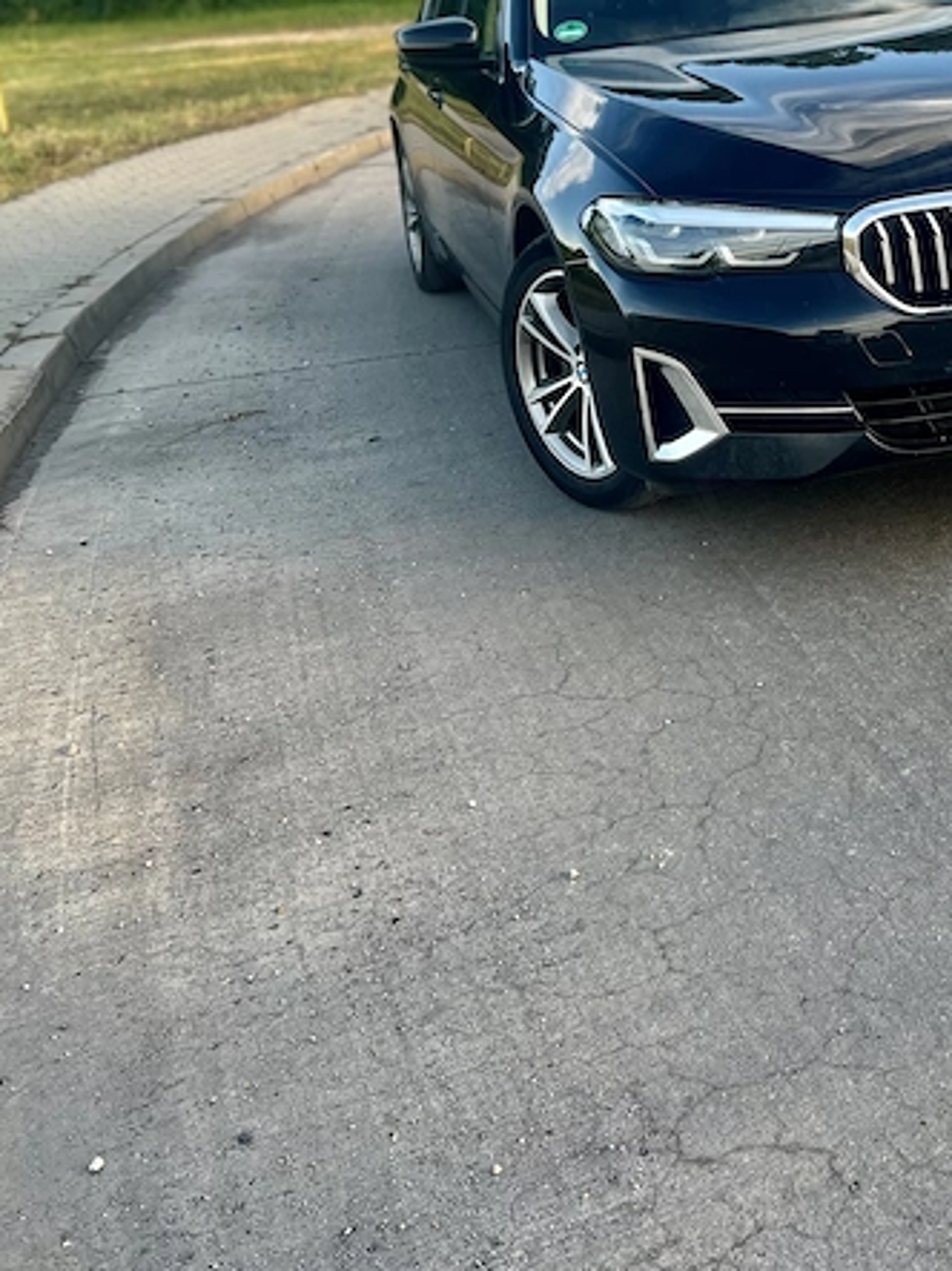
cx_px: 789
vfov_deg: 38.7
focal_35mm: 47
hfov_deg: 30.0
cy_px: 227
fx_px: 1724
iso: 40
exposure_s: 1/160
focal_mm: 5.7
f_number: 1.5
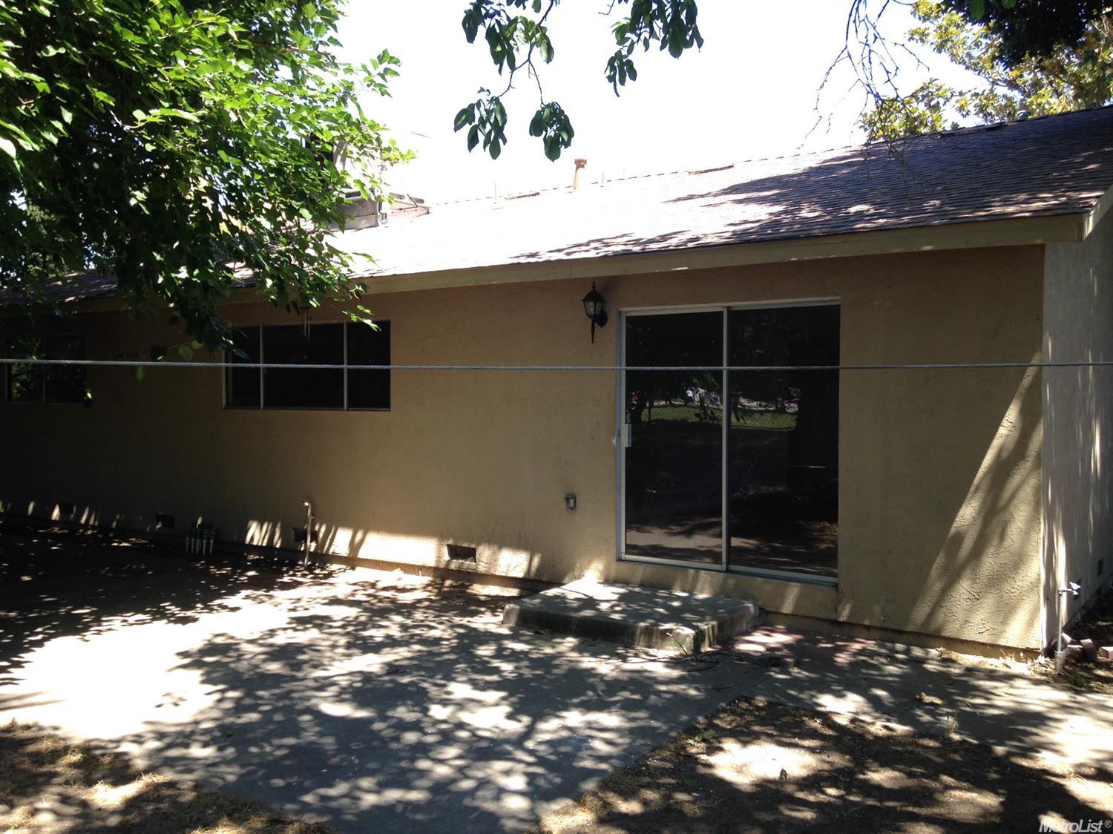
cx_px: 556
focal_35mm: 33
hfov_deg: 55.4
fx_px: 1061
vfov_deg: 42.9
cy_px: 417
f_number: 2.4
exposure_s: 1/224
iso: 50
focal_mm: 4.12
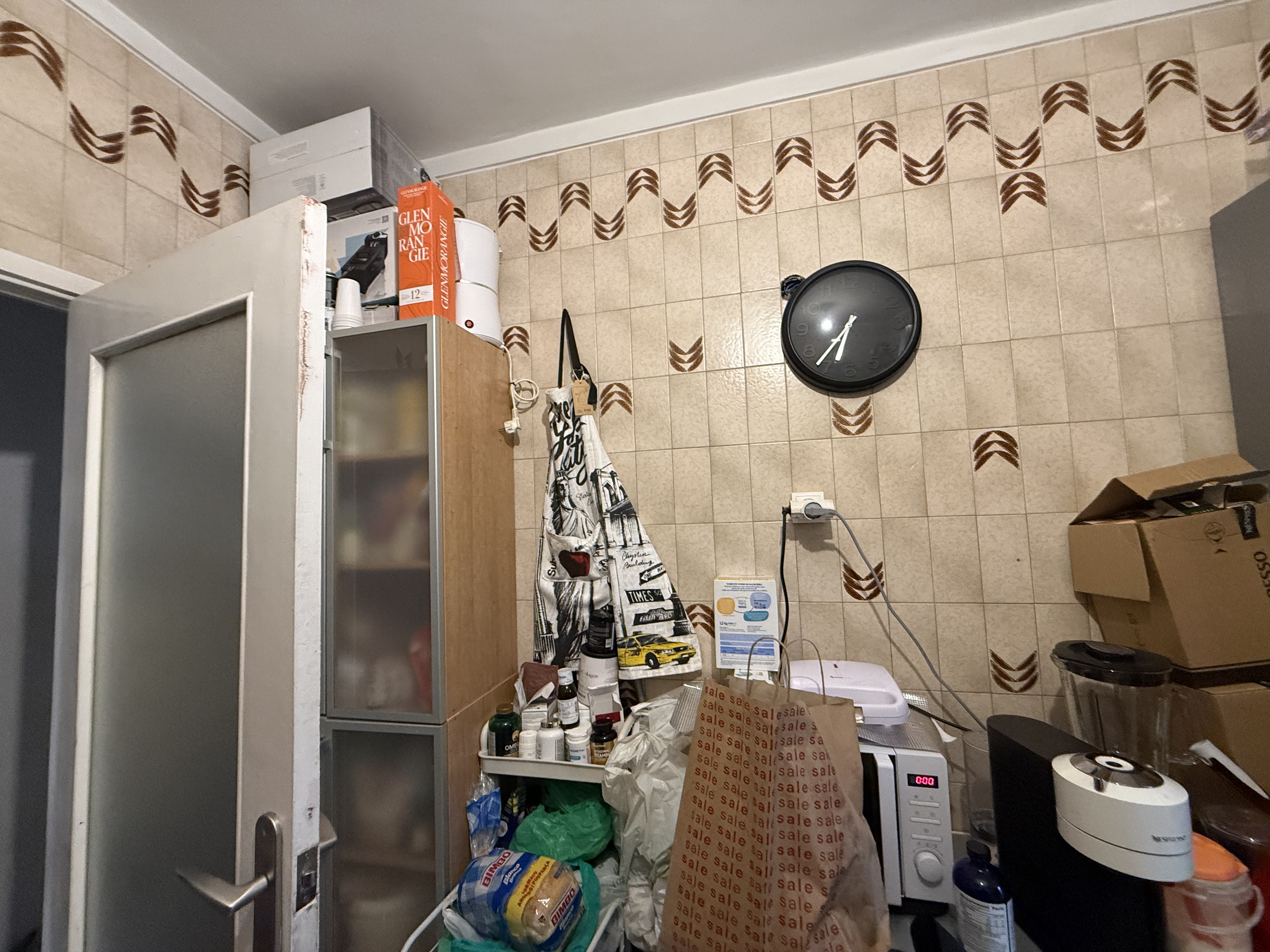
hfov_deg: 102.1
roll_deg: +1.3
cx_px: 635
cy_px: 476
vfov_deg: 85.7
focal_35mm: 14
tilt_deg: +2.1
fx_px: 514
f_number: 2.2
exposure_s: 1/50
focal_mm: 2.22
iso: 400
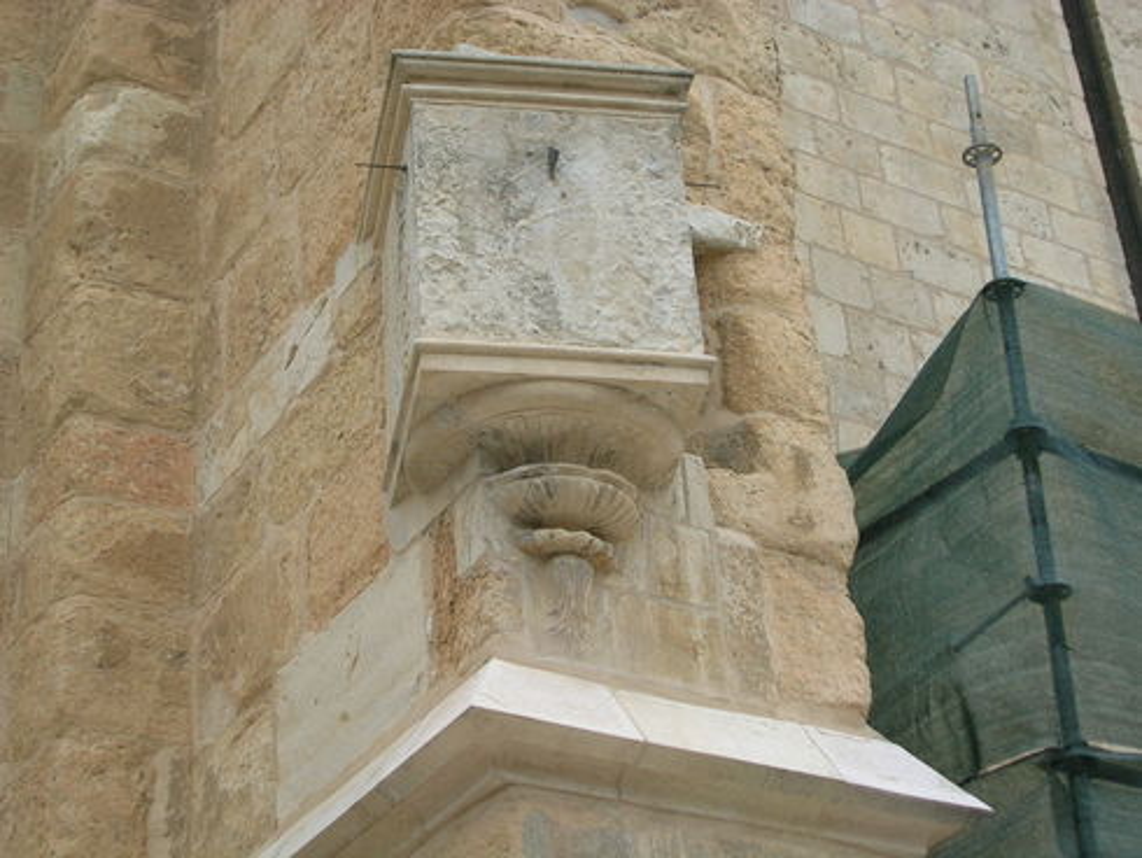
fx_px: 2409
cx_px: 571
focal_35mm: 73
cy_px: 429
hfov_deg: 26.7
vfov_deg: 20.2
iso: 50
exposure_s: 1/238
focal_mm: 11.1
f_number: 3.8
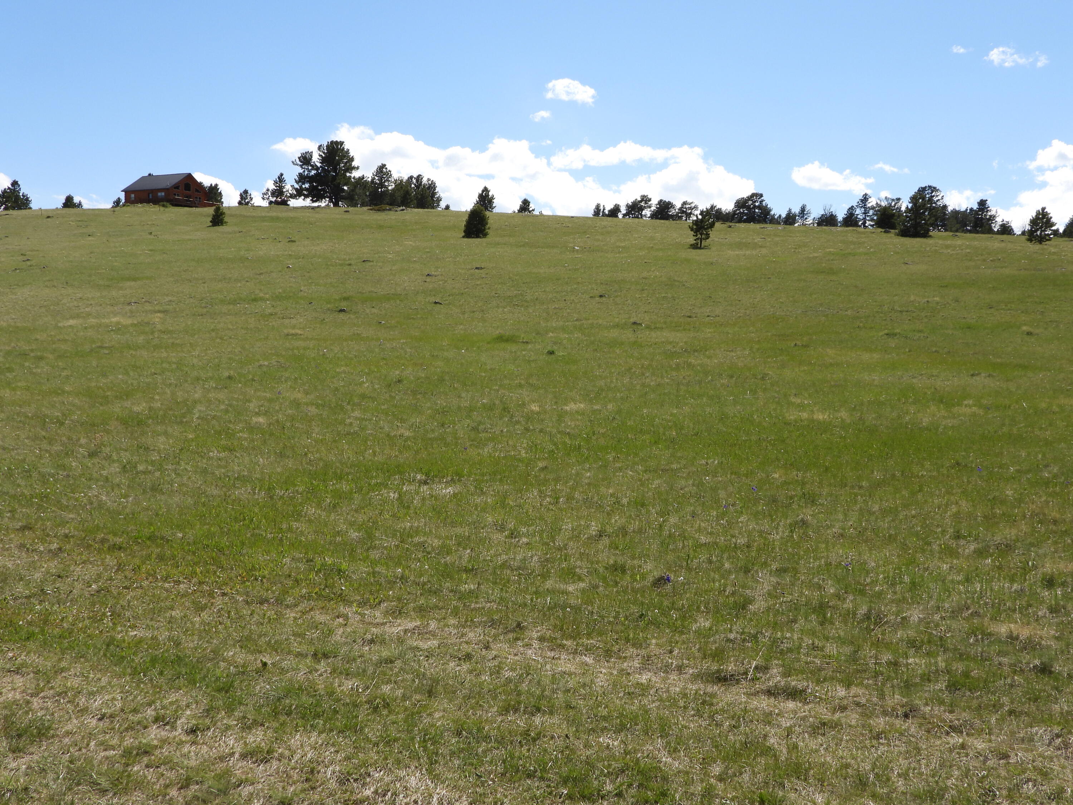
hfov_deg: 49.0
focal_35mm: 38
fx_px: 1178
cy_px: 402
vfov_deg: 37.7
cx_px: 536
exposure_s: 1/1600
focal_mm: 6.8
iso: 100
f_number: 3.2
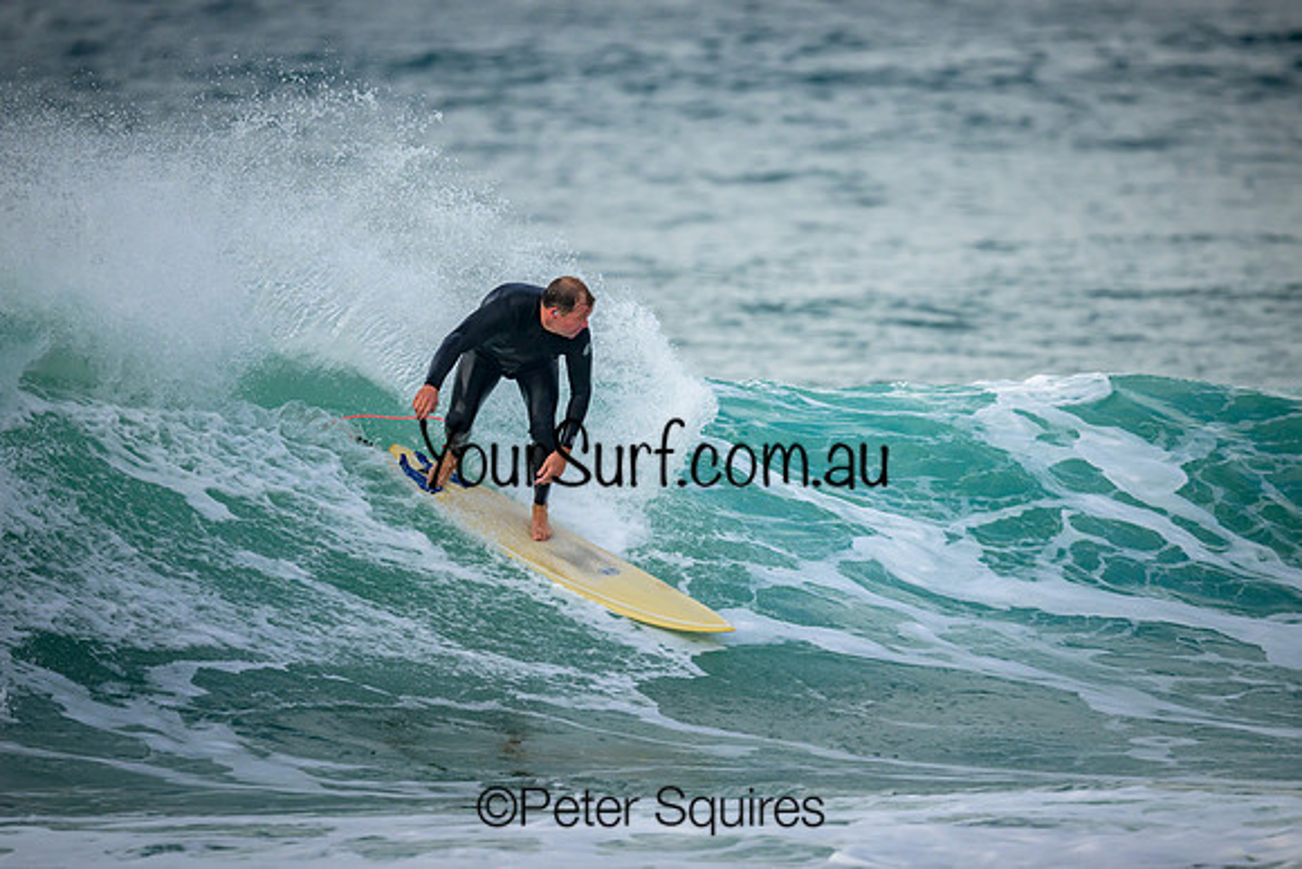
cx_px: 651
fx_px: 28939
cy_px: 434
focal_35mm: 800
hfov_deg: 2.6
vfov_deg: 1.7
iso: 1000
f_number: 6.3
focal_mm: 800
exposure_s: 1/2000
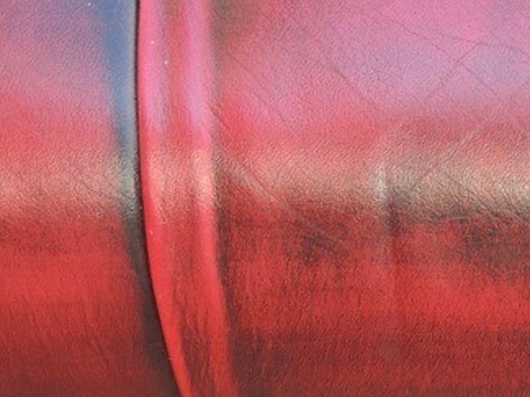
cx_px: 718
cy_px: -173
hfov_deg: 8.8
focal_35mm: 221
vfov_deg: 6.6
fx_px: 3384
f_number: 3.9
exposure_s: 1/60
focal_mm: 12.4
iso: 400
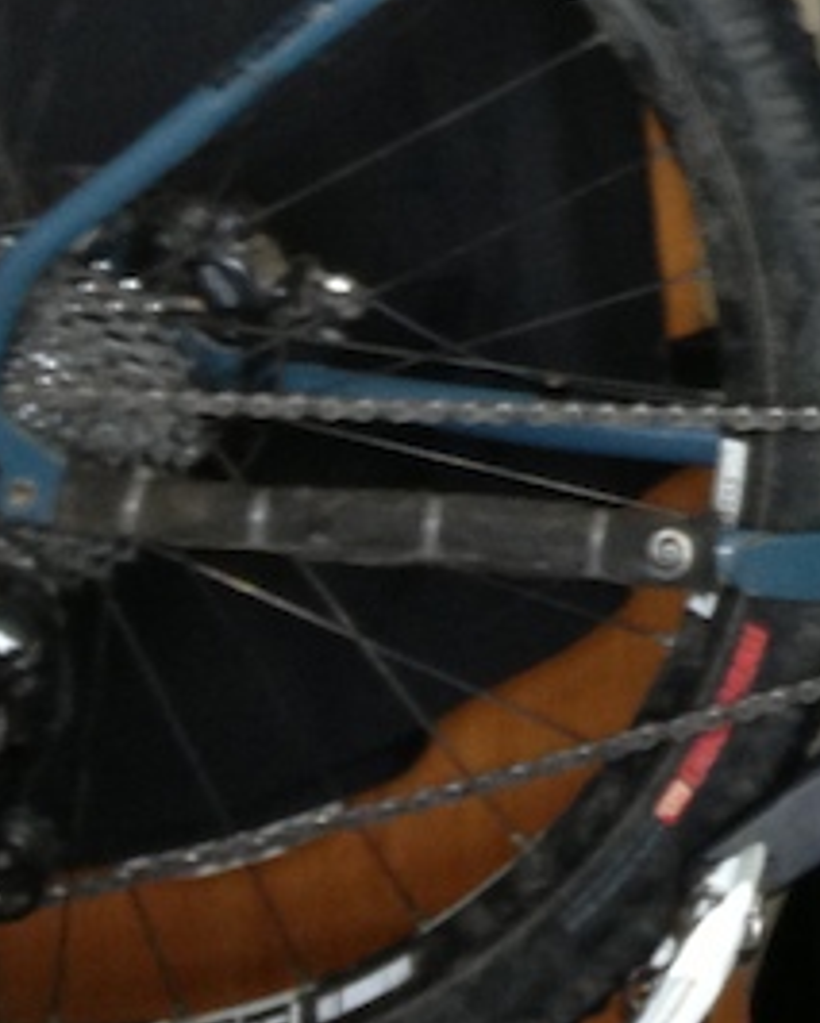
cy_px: -262
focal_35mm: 124
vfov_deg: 14.9
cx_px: 1455
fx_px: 3760
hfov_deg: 11.6
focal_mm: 4.13
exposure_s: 1/20
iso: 100
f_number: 2.4
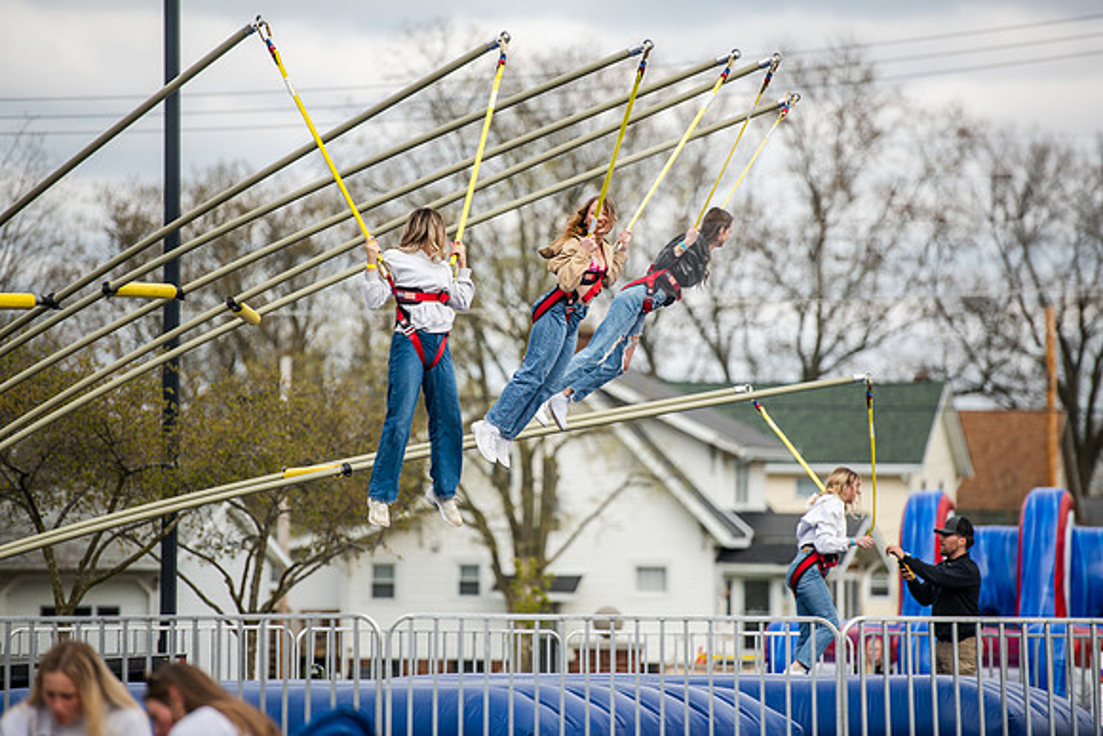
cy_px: 368
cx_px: 552
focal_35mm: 200
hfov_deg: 10.3
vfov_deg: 6.9
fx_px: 6129
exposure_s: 1/800
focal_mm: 200
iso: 100
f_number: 3.2
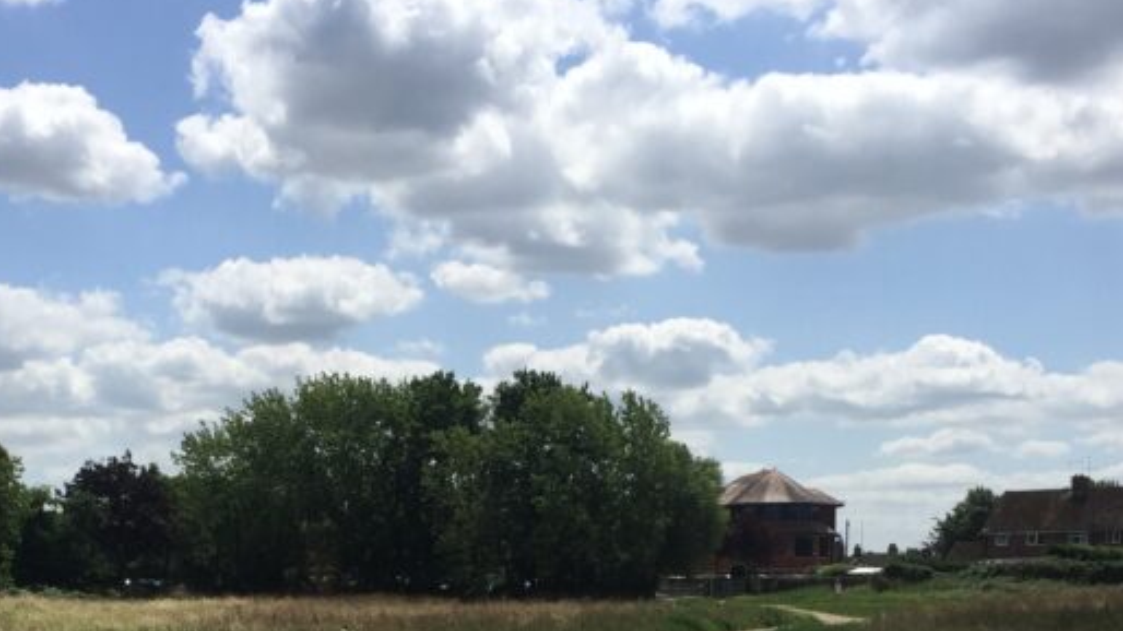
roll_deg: -0.2
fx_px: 1876
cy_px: 788
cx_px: 463
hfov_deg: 33.3
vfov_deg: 18.0
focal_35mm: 63
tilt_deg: -7.7
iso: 32
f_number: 2.2
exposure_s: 1/3597
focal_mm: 4.15
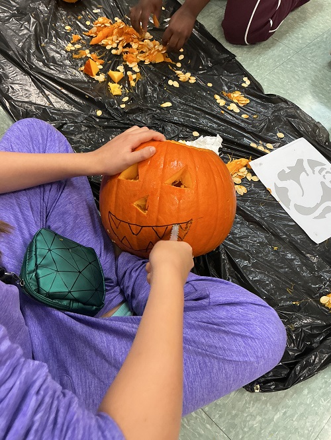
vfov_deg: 61.6
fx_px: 369
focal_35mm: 29
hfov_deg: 48.3
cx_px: 166
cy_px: 220
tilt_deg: -60.4
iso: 160
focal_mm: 3
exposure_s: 1/60
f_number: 1.8
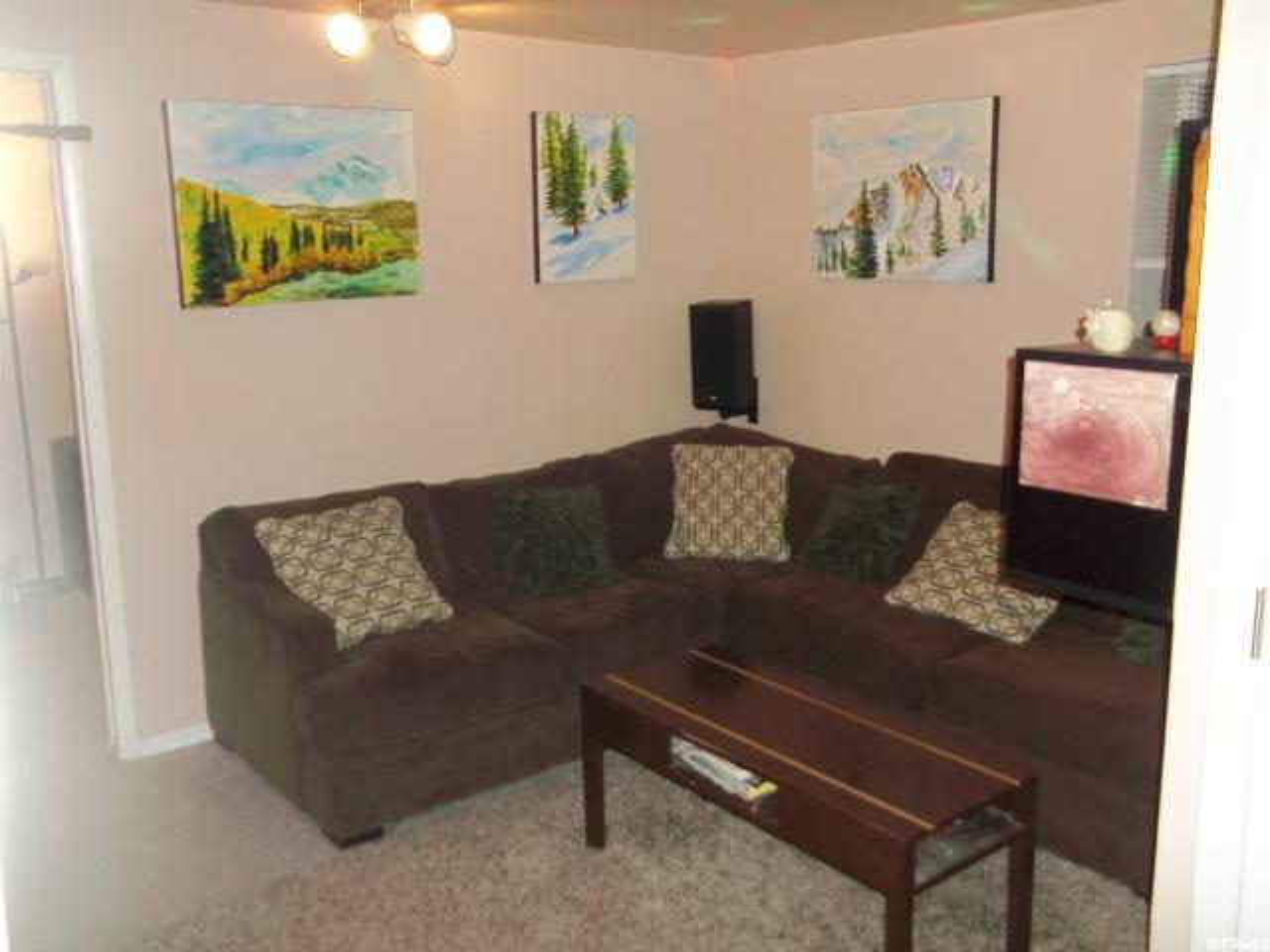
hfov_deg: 56.8
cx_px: 635
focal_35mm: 32
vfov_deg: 44.2
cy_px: 476
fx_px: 1174
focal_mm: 5.7
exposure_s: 1/30
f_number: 2.9
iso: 320
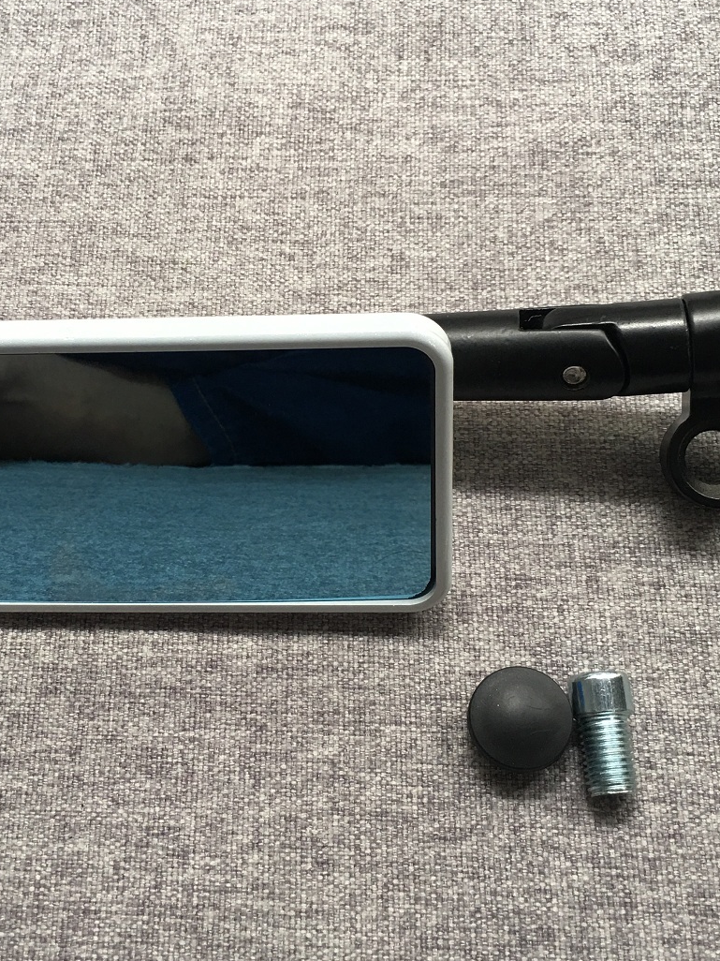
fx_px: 1359
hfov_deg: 29.5
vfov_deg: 38.9
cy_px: 438
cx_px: 271
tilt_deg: -64.4
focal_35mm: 49
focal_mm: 4.15
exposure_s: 1/33
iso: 32
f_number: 2.2
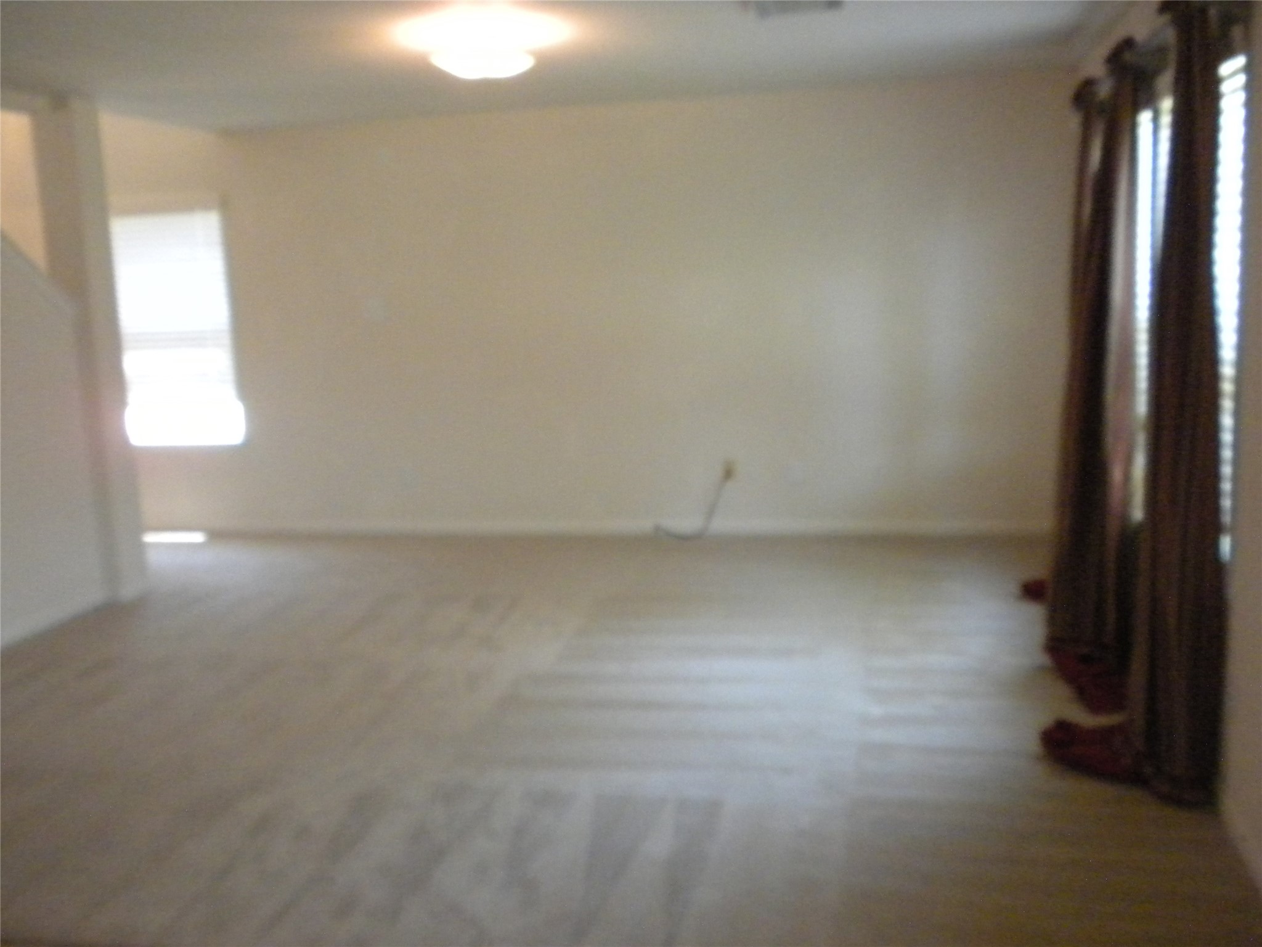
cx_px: 631
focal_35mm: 37
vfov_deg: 38.7
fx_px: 1349
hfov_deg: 50.1
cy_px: 474
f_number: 3.5
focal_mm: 6.6
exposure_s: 1/61.6
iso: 800
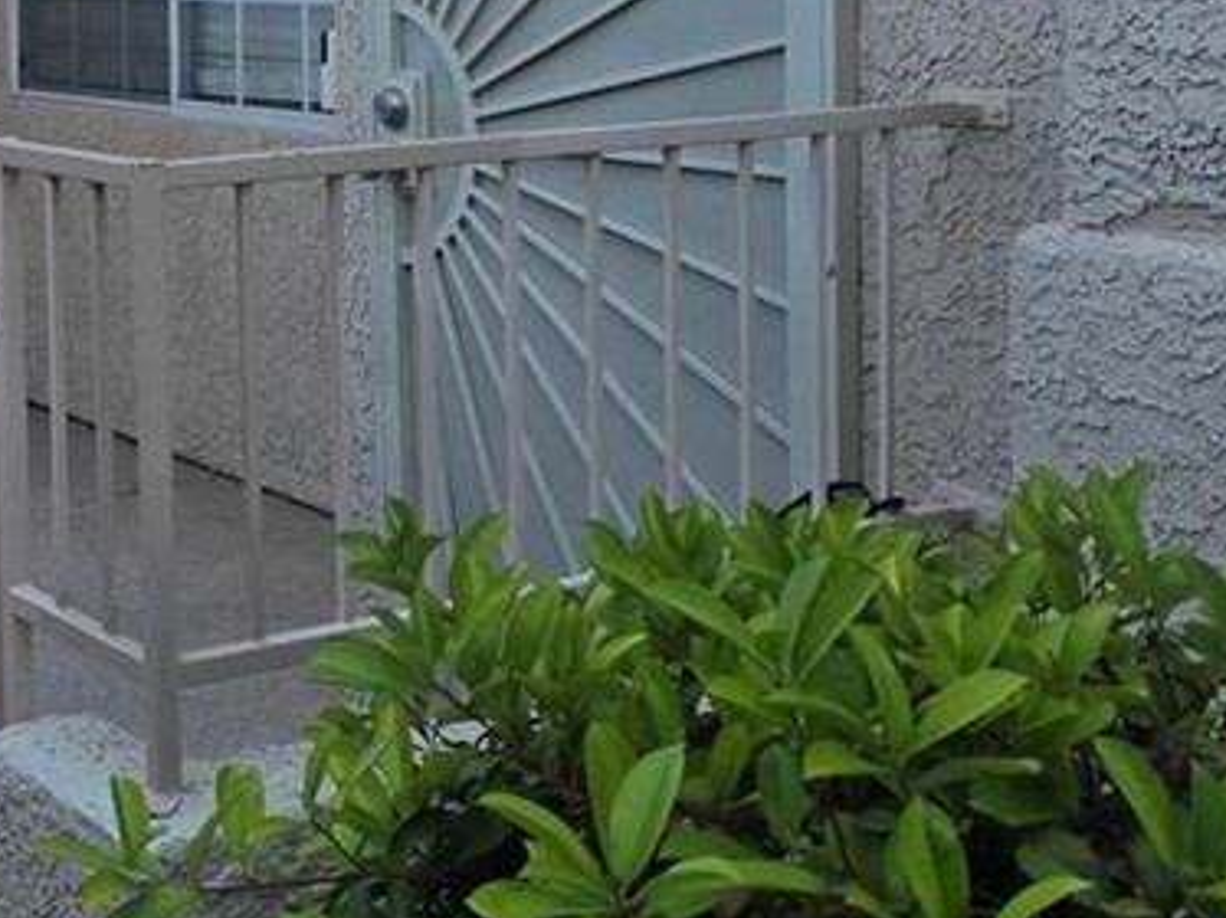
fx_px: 2230
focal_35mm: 63
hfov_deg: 29.1
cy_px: 61
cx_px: 56
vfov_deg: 22.6
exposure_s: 1/180
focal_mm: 6.3
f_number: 1.7
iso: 12
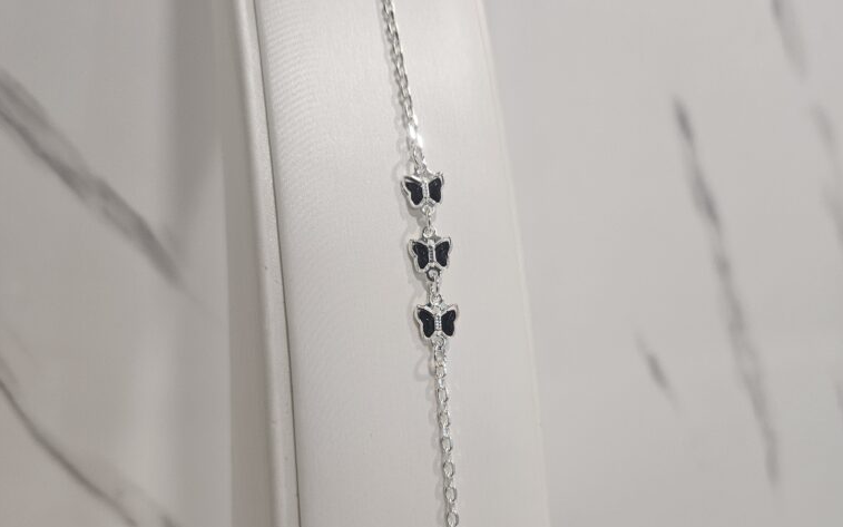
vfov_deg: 38.1
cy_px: 321
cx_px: 425
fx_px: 758
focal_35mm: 33
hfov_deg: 58.1
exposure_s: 1/100
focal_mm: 5.4
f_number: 1.8
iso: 125
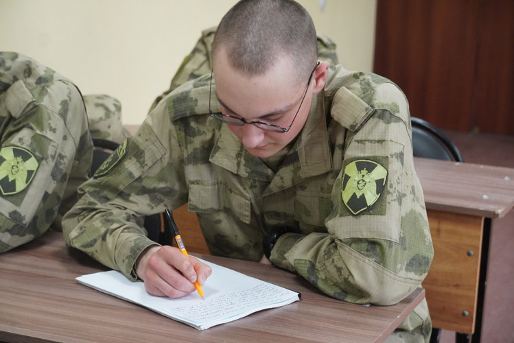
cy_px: 172
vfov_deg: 17.8
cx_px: 257
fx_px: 1093
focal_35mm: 76
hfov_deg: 26.5
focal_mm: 51
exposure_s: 1/160
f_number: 5
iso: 3200
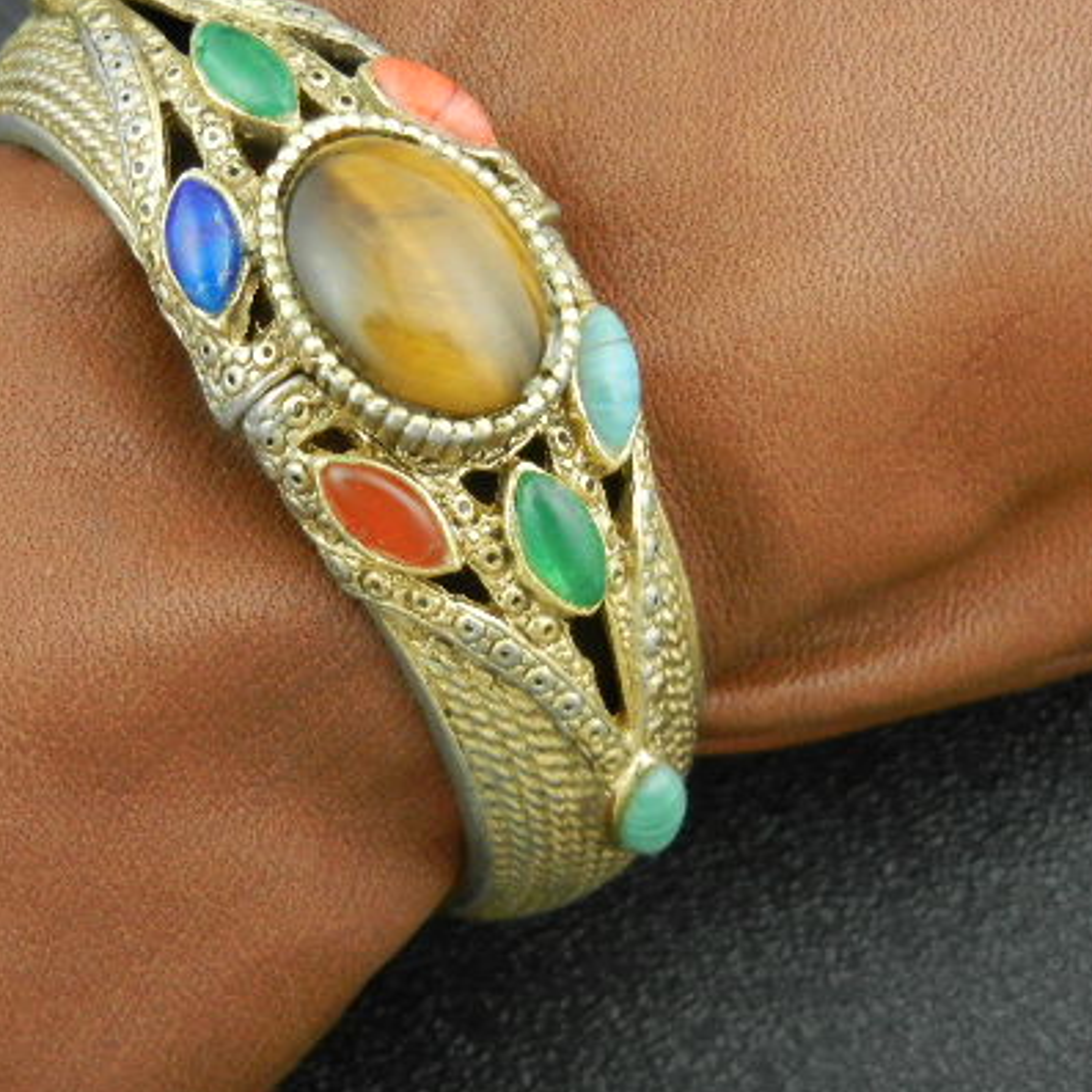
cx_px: 429
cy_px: 468
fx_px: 3462
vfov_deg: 17.9
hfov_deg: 17.9
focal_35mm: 97
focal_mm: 12.2
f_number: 4.1
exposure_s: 1/3.3
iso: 200
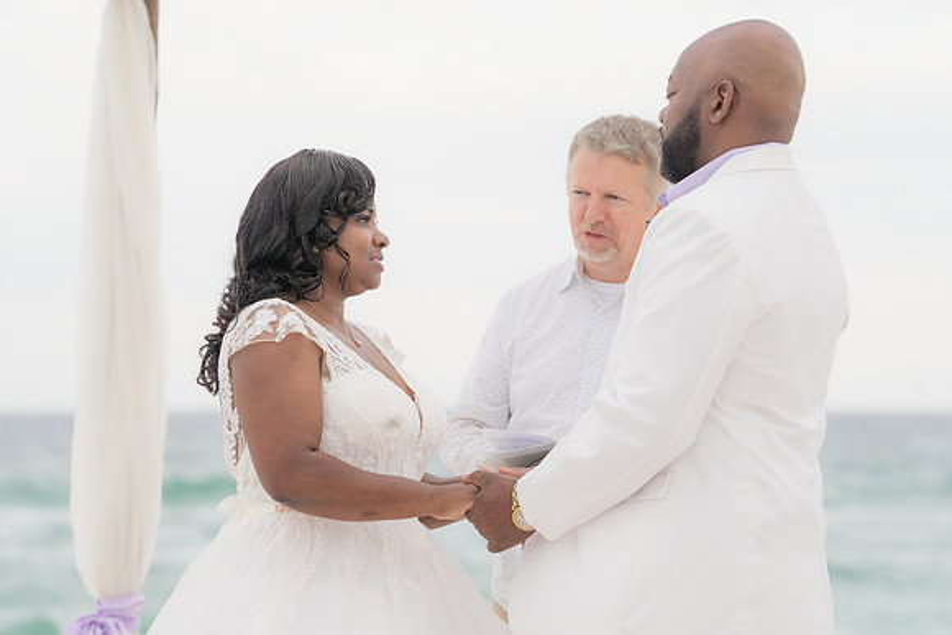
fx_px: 5396
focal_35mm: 204
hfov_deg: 10.1
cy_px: 318
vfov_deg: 6.7
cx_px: 476
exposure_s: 1/320
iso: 640
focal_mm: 200
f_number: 7.1
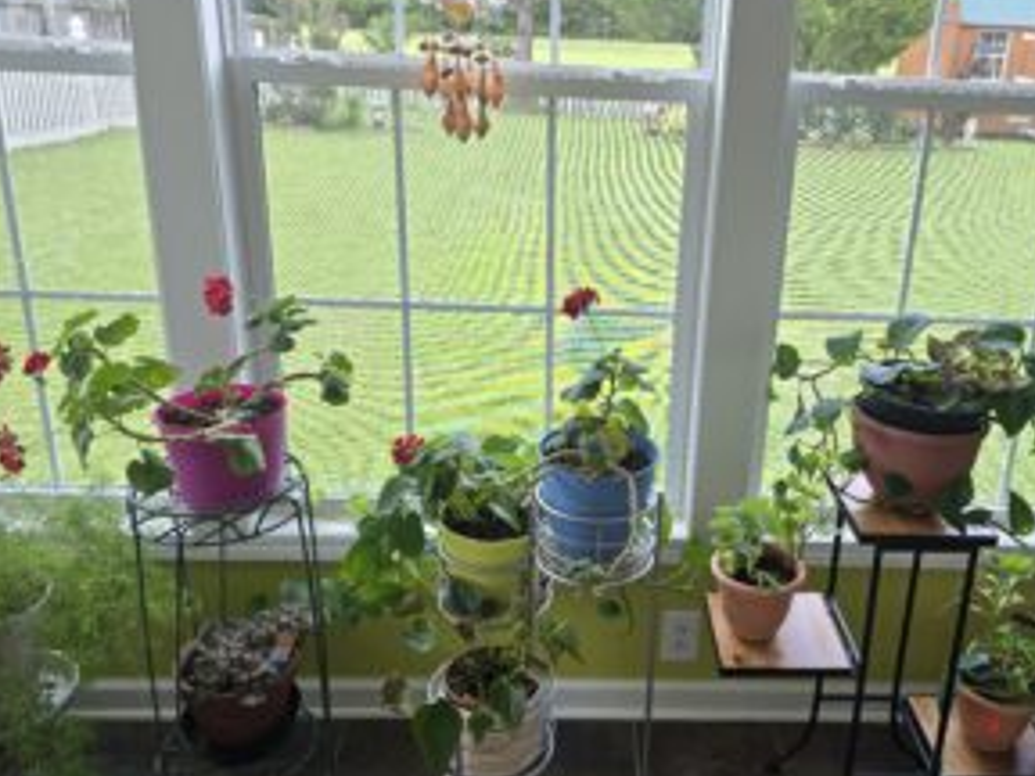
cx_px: 625
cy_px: 370
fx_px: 957
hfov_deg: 56.3
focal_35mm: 32
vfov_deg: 44.1
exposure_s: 1/180
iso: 100
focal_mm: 6.3
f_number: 1.7
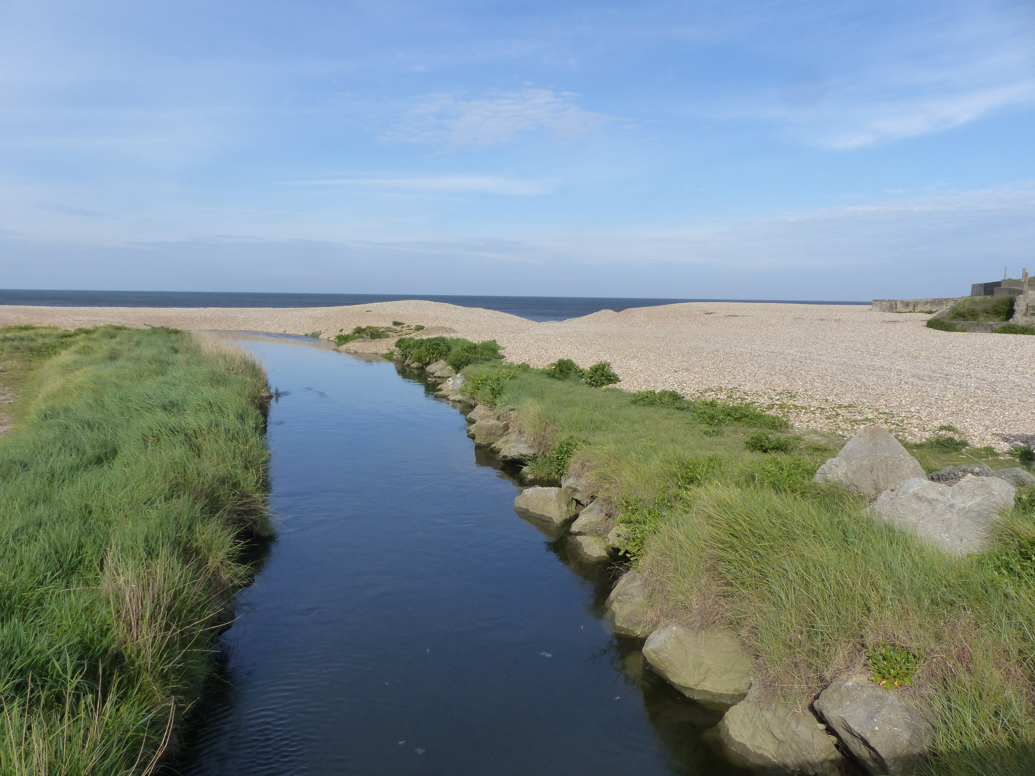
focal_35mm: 25
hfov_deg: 69.4
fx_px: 747
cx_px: 518
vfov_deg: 54.9
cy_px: 388
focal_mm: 4.5
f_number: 4
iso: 160
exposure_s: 1/1000
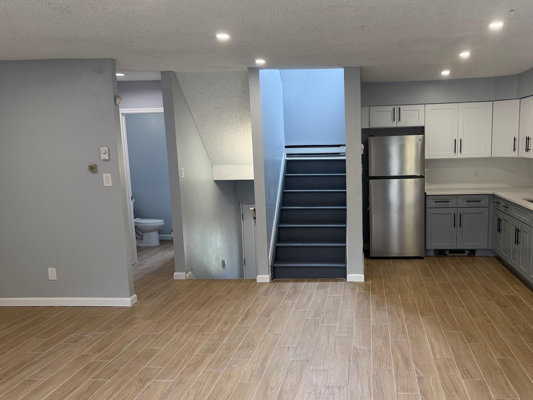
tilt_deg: -8.0
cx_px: 334
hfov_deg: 53.4
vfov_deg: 41.7
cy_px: 221
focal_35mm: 34
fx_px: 523
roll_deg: +0.7
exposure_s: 1/120
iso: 125
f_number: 1.78
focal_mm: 6.76
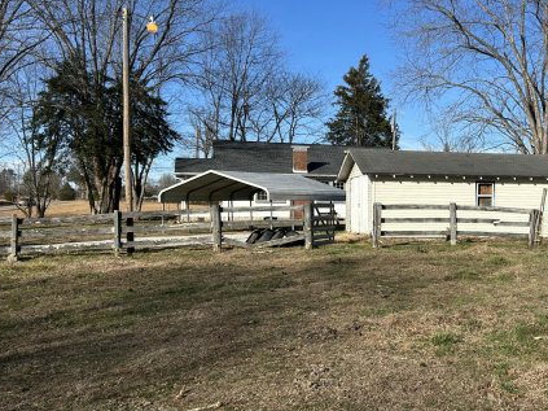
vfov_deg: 35.1
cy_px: 219
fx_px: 649
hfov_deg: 44.7
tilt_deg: -1.1
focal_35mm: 41
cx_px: 392
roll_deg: -0.1
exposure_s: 1/3460
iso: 50
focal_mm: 5.7
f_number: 1.5
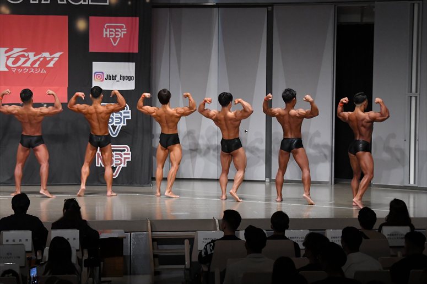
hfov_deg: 20.0
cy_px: 142
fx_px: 1209
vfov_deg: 13.4
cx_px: 214
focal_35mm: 102
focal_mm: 68
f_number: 5.6
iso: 5000
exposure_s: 1/400
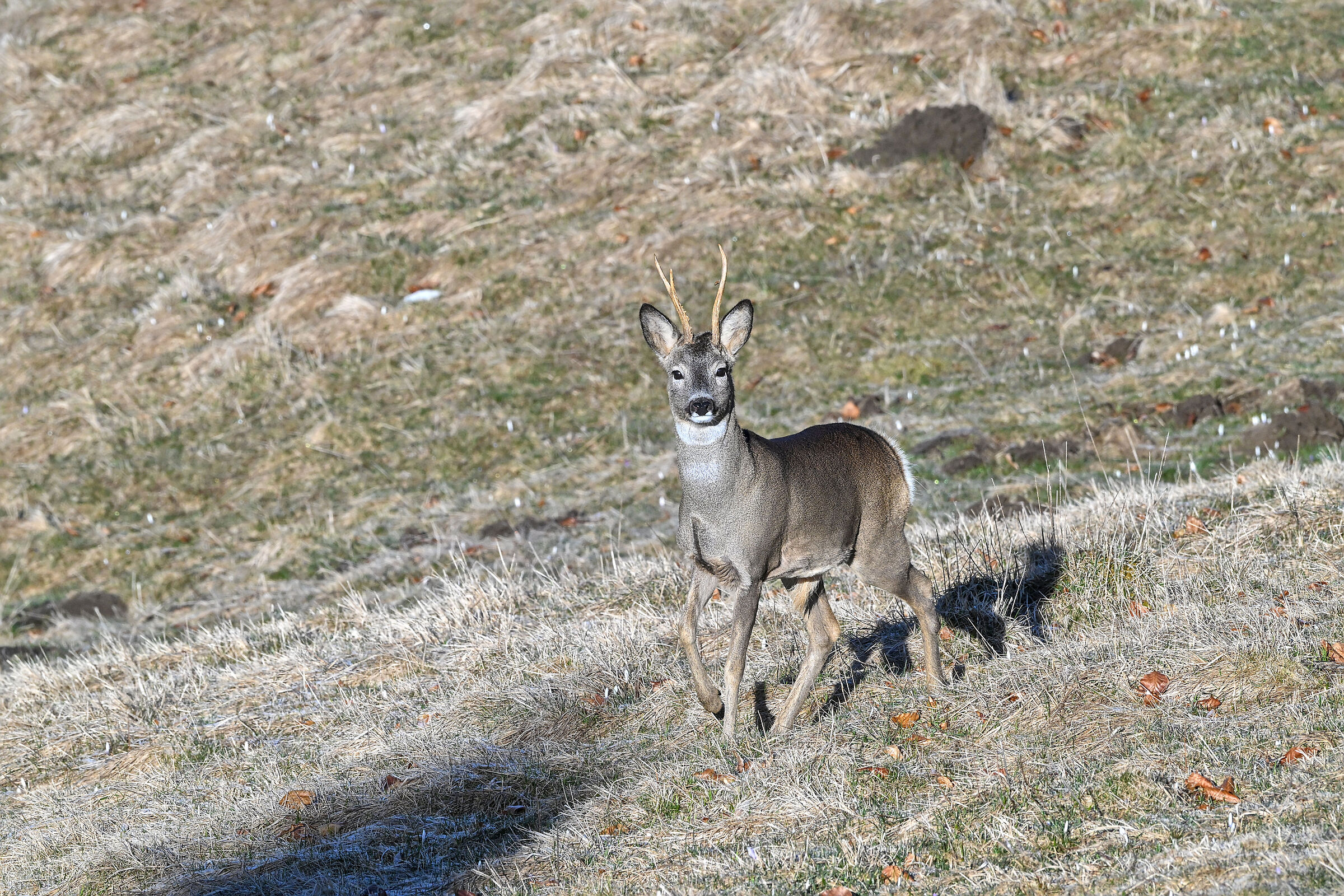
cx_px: 672
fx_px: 22398
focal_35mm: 600
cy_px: 448
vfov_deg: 2.3
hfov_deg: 3.4
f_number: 16
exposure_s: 1/1000
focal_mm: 600
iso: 2200
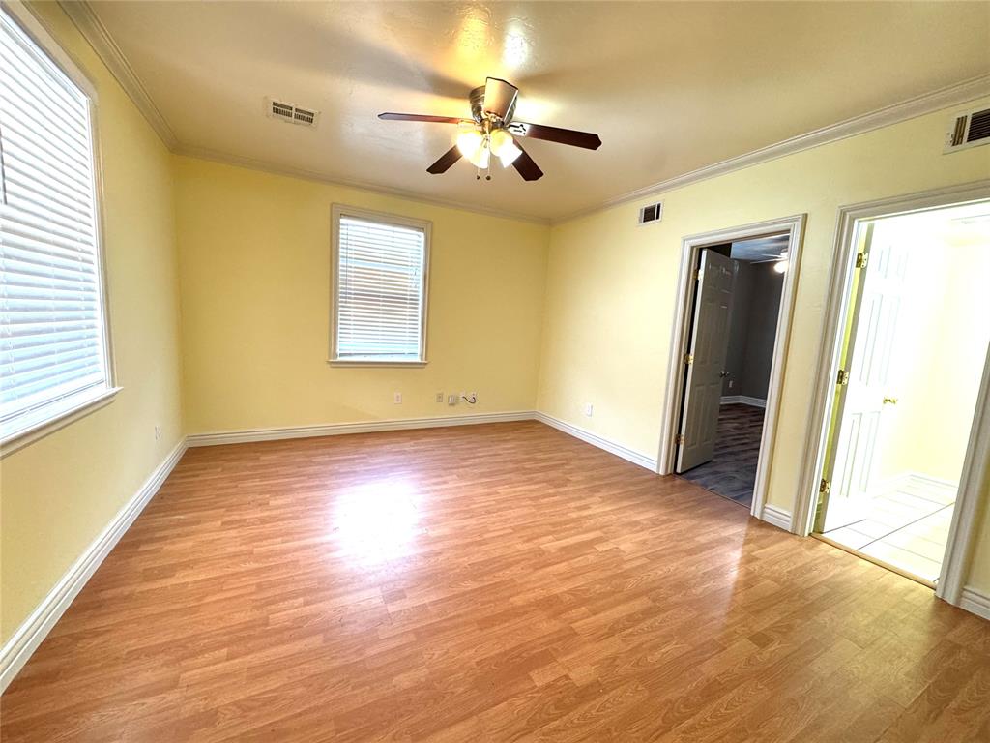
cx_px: 495
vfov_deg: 85.7
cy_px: 372
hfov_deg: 102.1
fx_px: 400
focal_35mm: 14
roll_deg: -3.5
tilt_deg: -6.8
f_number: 2.2
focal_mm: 2.22
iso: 200
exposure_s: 1/60
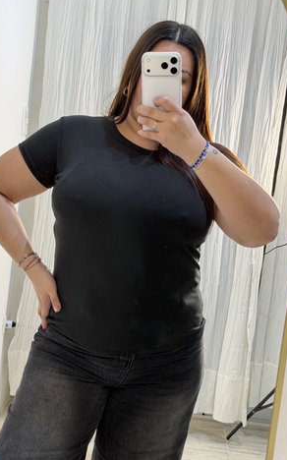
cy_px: 221
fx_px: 727
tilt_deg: -15.6
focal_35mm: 58
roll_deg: -6.0
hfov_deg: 22.3
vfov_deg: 35.1
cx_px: 136
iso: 64
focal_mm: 6.76
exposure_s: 1/50
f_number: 1.78
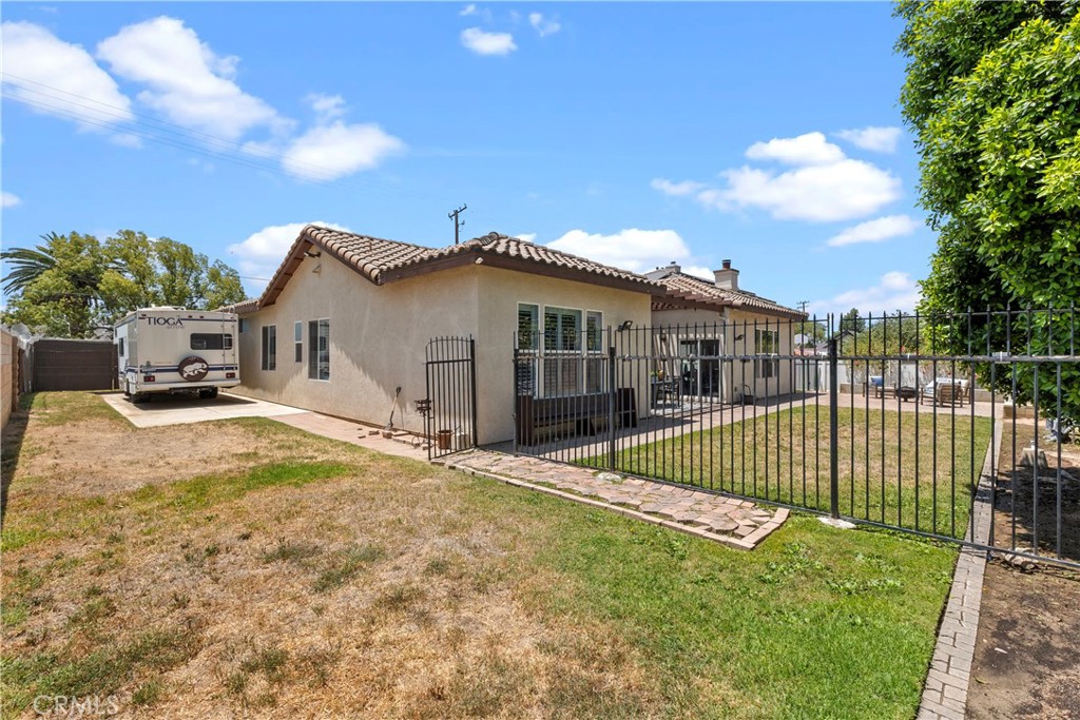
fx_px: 480
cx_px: 540
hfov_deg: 96.7
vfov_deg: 73.8
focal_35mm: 16
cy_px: 360
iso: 640
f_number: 9
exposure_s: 1/640
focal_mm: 11
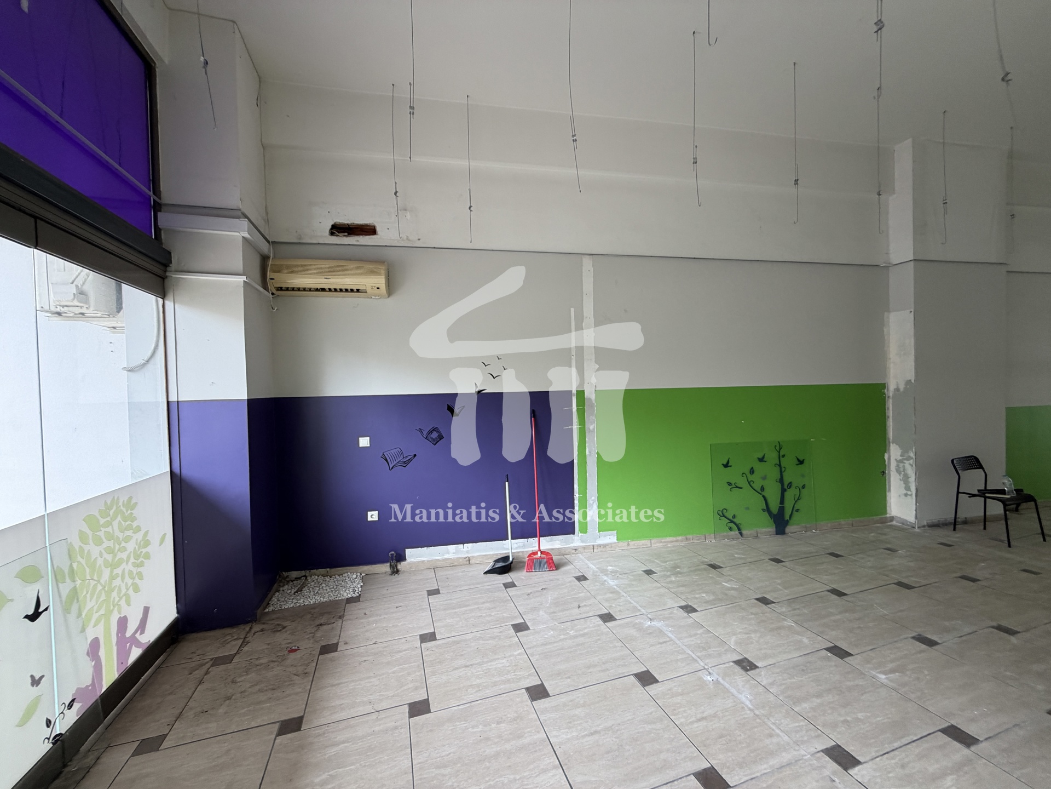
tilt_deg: +0.9
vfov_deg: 85.7
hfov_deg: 102.1
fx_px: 425
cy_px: 394
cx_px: 526
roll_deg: +2.5
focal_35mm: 14
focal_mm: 2.22
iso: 160
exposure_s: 1/121
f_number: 2.2
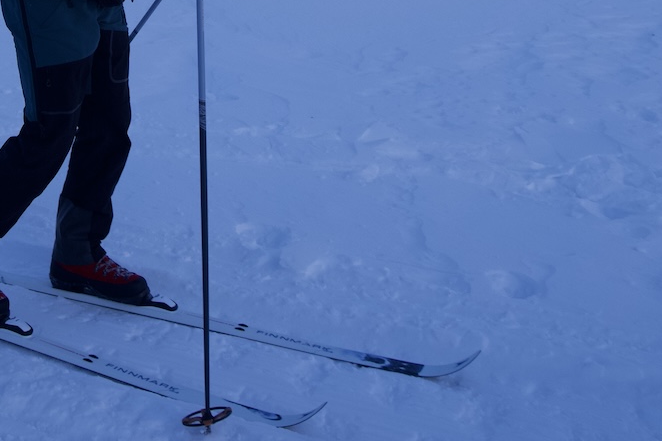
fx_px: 1066
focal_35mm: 58
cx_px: 96
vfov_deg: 20.4
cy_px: -199
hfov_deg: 33.1
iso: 500
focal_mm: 16
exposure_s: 1/500
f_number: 3.5
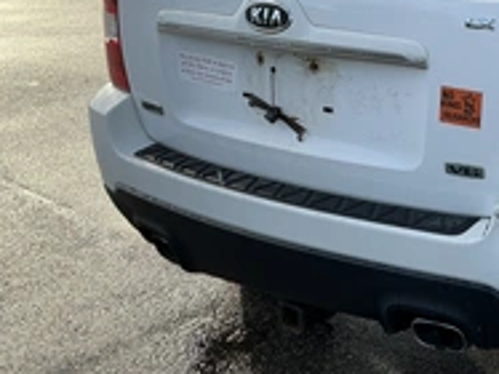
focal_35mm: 60
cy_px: 83
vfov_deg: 24.1
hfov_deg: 30.3
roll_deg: +0.6
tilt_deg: -9.6
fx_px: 864
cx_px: 480
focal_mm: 3
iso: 25
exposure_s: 1/728
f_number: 1.8
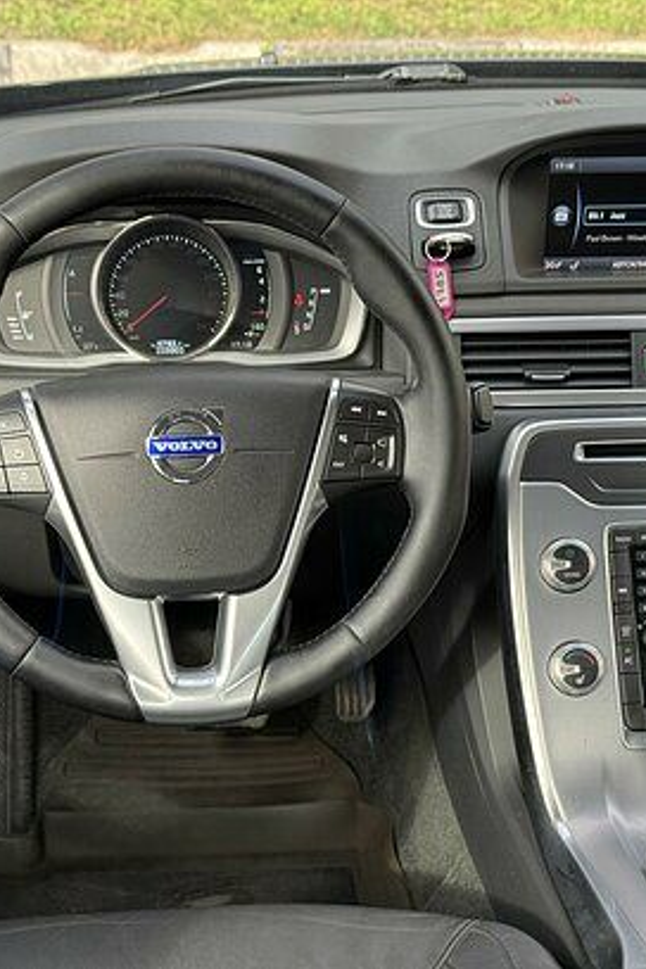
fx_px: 1803
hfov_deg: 20.3
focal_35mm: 67
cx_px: 297
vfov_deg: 30.1
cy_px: 484
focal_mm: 6.76
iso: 100
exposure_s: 1/101
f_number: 1.78
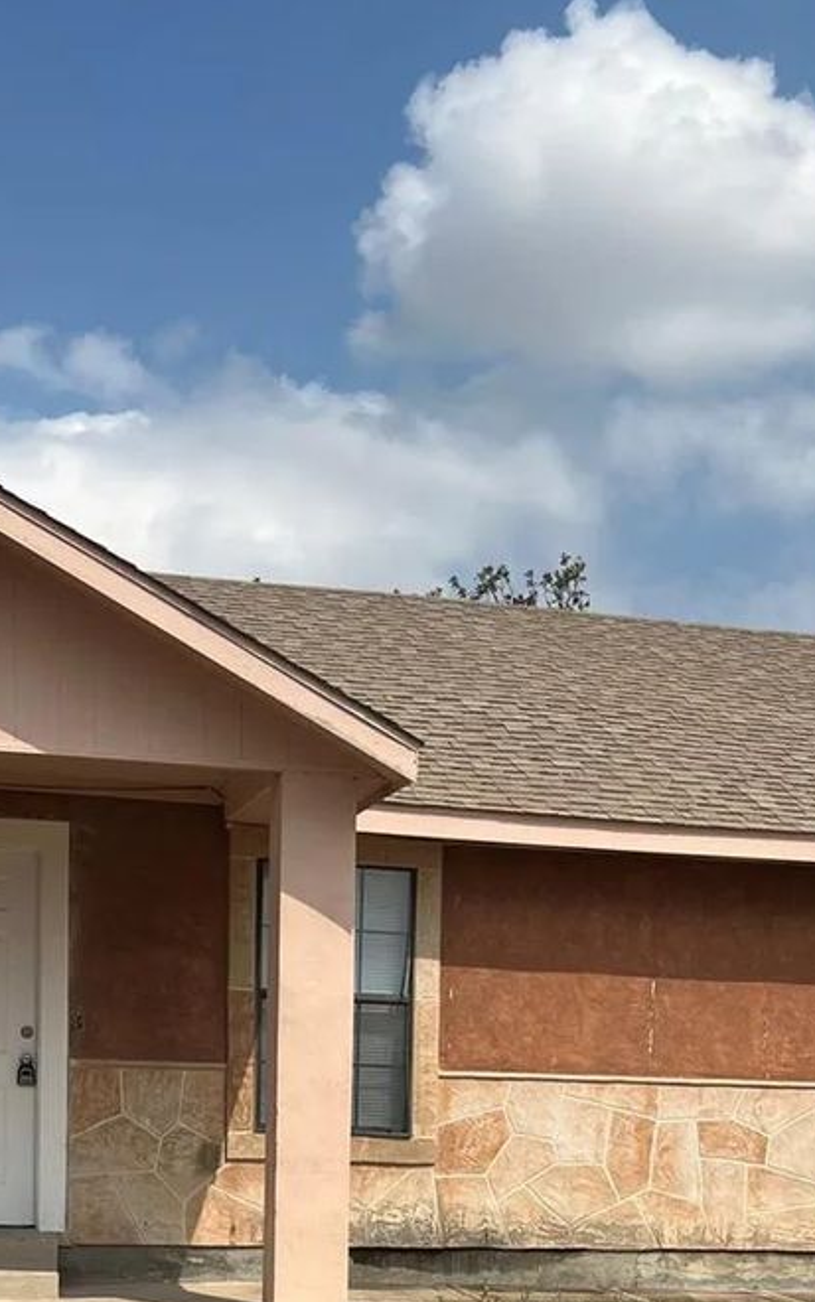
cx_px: 432
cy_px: 1187
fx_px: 2024
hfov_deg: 22.8
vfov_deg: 33.7
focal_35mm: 57
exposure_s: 1/8000
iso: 50
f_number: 1.5
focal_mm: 5.7
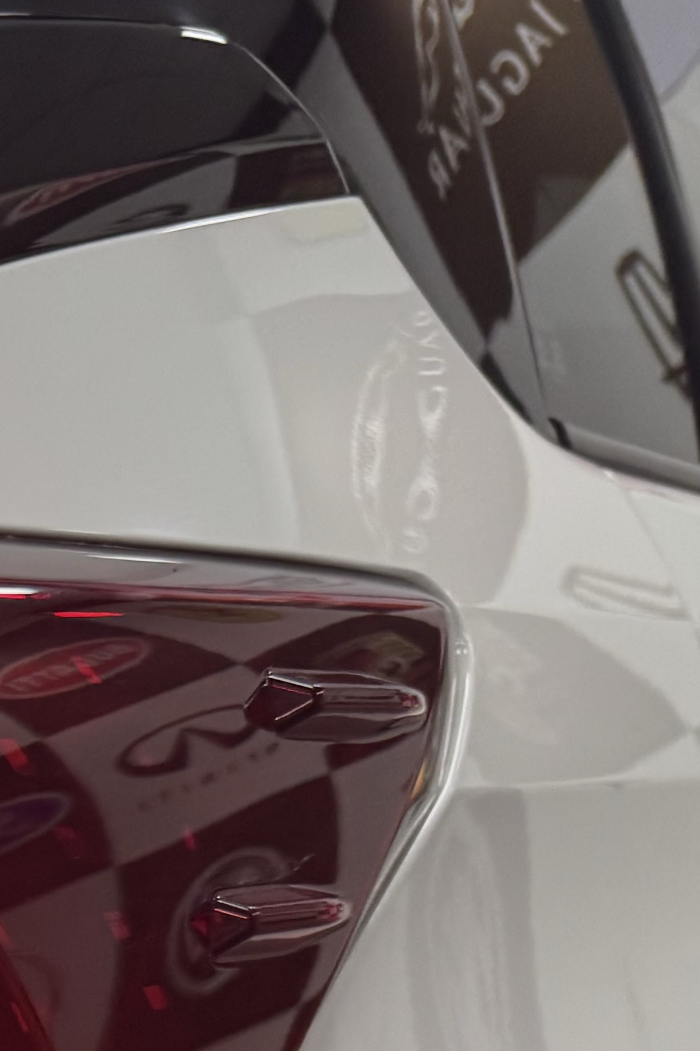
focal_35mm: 79
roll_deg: -4.7
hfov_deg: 13.6
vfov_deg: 24.5
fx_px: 2304
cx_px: -872
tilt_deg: -13.9
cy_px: 1050
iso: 160
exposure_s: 1/100
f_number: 1.78
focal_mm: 6.76
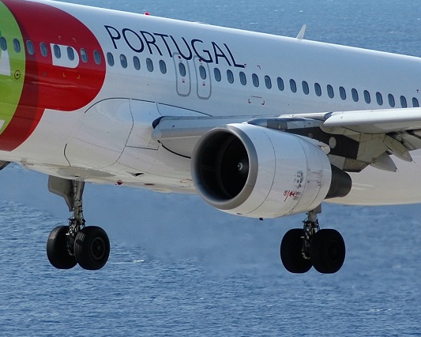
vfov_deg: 2.6
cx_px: 200
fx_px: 7493
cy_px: 90
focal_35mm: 601
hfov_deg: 3.2
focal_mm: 190
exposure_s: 1/640
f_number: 7.1
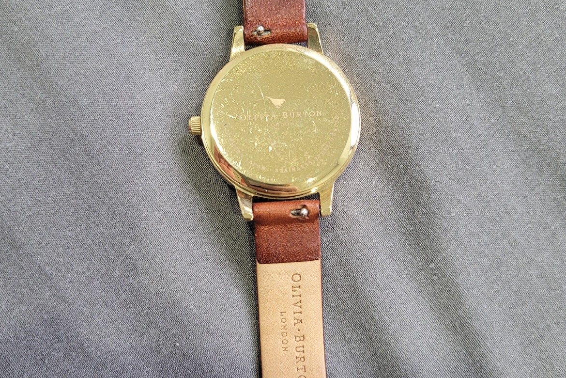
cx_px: 282
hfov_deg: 51.9
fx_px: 582
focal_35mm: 37
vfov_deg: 36.0
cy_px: 184
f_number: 1.8
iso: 200
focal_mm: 5.4
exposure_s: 1/50
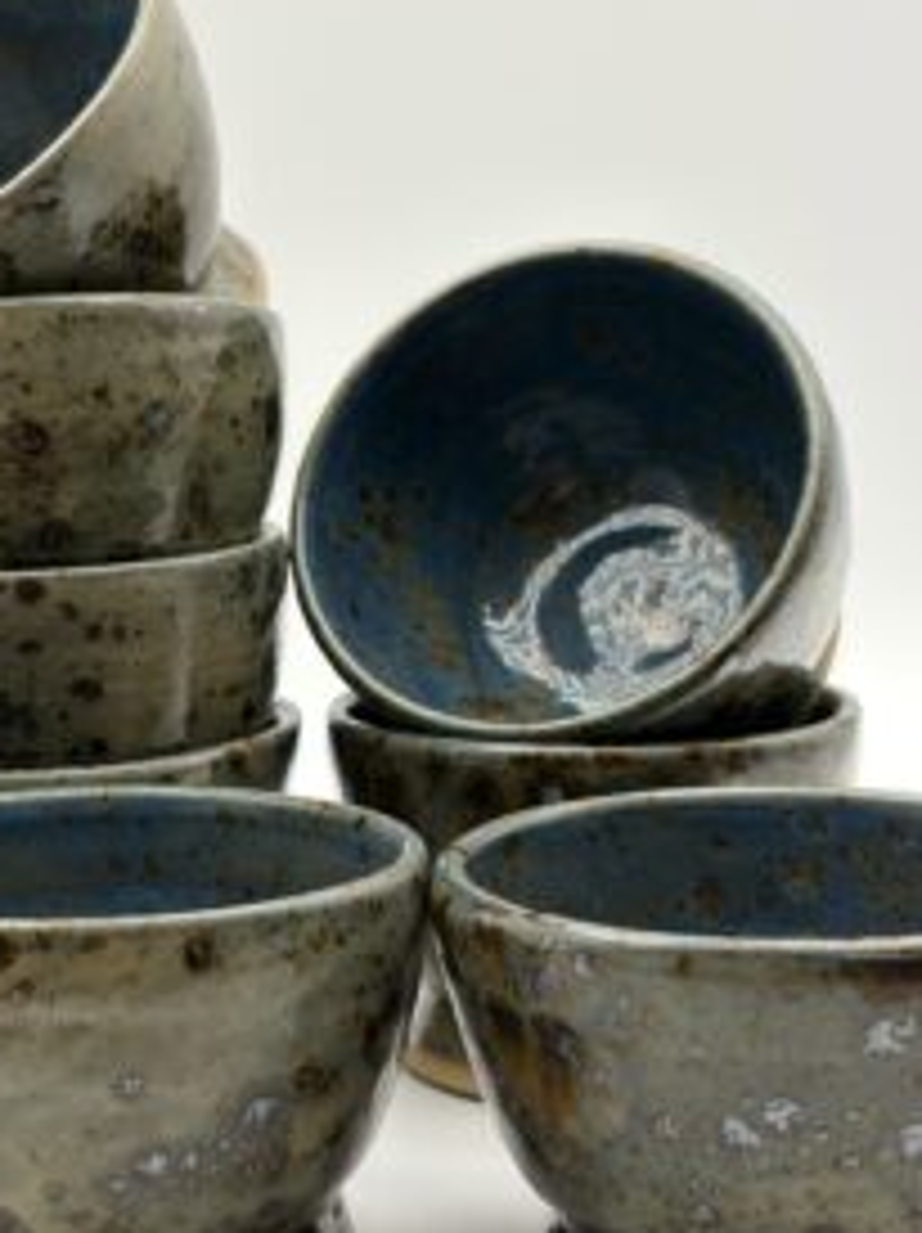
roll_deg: +0.5
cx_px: 315
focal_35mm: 76
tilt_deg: -6.3
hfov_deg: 19.3
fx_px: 2703
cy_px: 558
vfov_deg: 25.7
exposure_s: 1/709
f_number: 1.6
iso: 32
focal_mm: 5.96
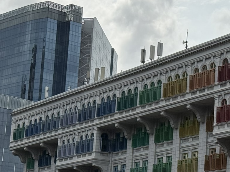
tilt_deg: +11.6
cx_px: 235
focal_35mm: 126
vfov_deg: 11.8
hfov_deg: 15.3
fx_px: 837
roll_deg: -2.2
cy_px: 103
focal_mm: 6.76
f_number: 1.78
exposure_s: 1/11364
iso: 64
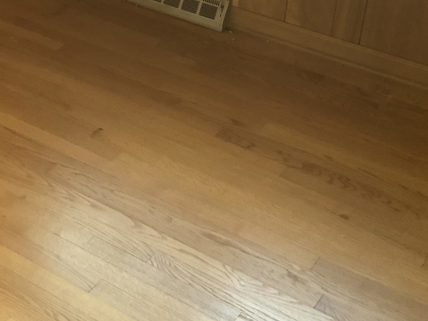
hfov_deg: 27.4
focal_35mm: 70
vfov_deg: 20.9
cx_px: 105
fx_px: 865
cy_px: 101
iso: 200
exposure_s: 1/40
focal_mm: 3
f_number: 1.8
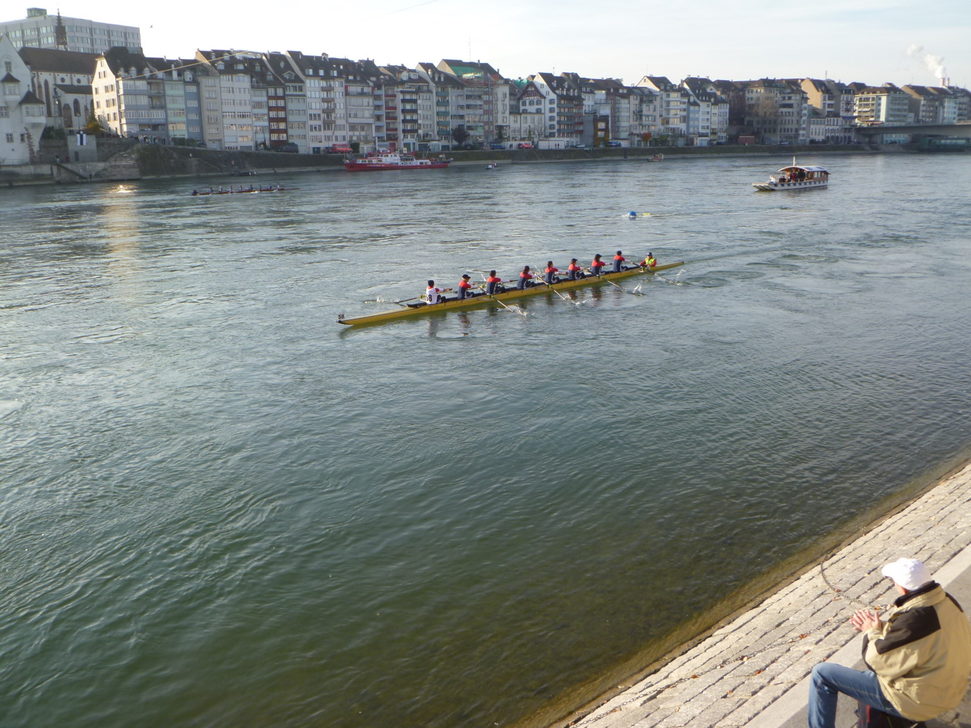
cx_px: 486
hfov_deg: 60.0
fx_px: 842
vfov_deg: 46.8
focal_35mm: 30
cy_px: 364
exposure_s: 1/320
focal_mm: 5.4
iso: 80
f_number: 3.4
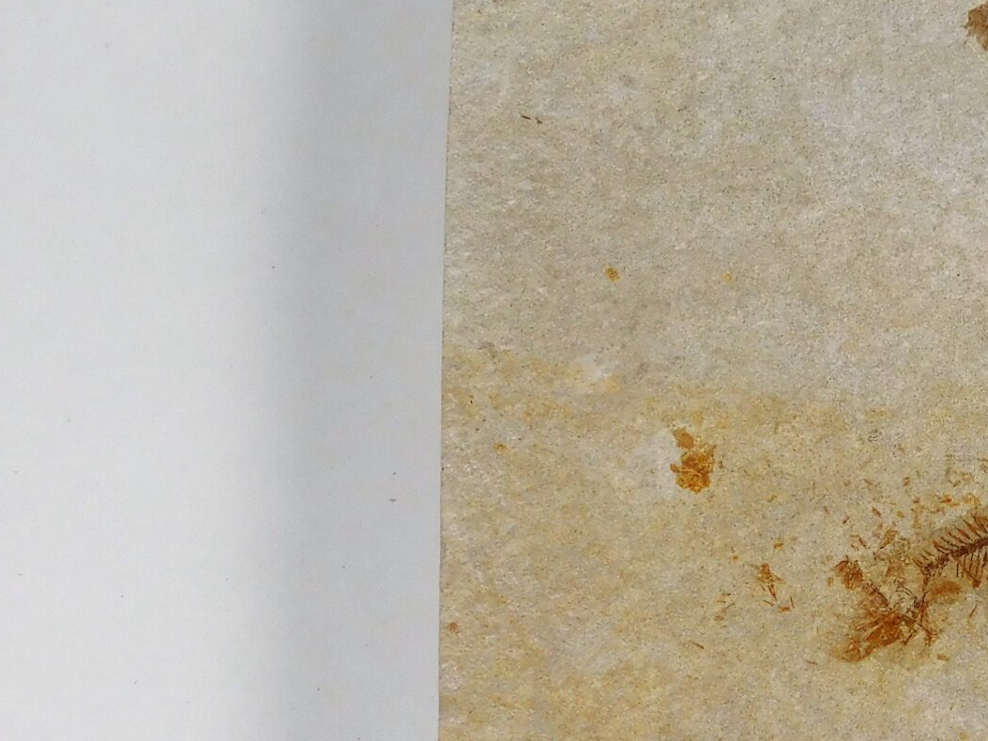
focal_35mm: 124
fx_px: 3540
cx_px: 1104
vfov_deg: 11.9
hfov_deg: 15.4
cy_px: 699
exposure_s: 1/400
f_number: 3.8
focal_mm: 9
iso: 125
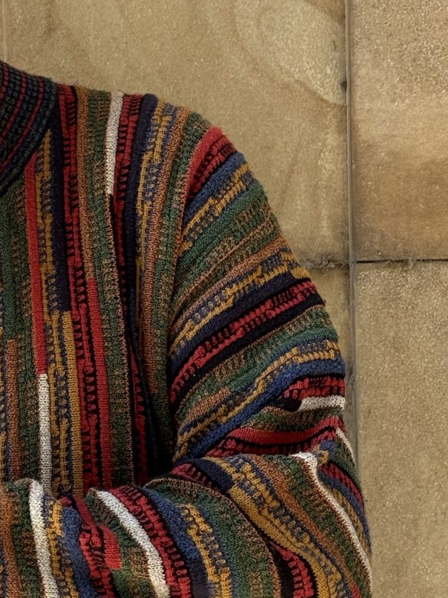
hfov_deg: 11.8
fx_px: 2140
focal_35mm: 124
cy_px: 448
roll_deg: +0.2
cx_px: -27
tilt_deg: +1.9
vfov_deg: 15.8
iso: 64
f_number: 1.78
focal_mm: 6.76
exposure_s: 1/287
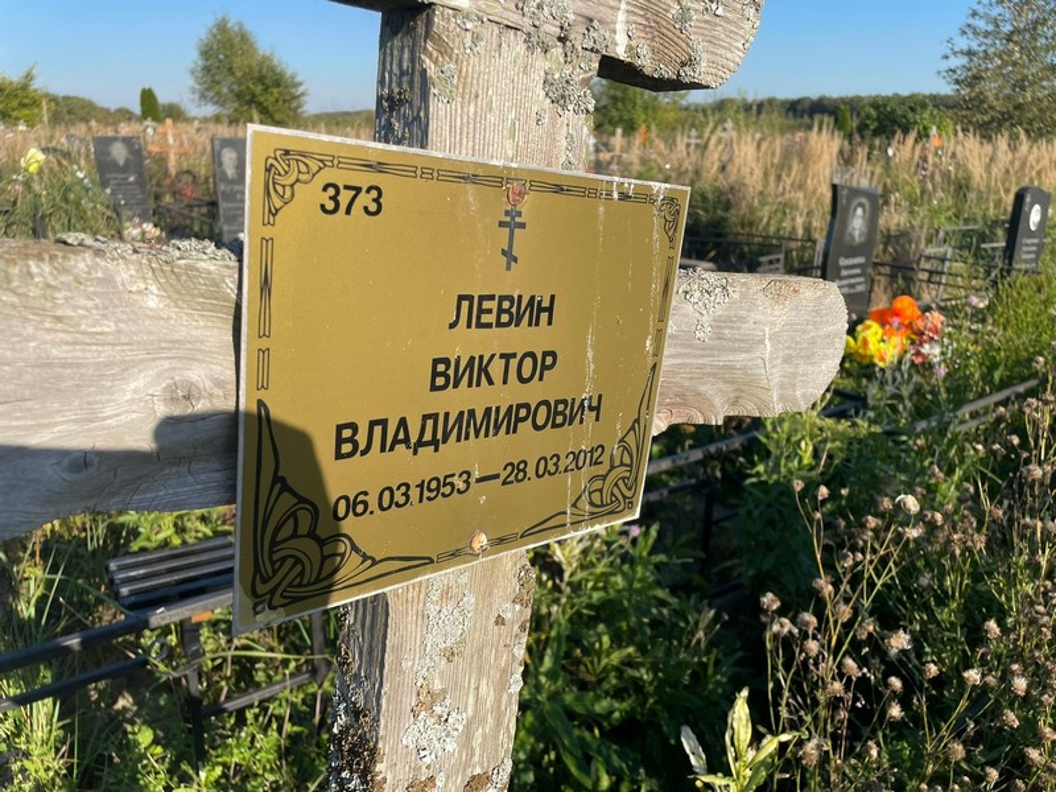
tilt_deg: -24.6
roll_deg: +3.0
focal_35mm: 26
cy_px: 396
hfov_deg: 67.3
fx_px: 793
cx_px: 528
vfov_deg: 53.1
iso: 32
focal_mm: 4.2
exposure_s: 1/2257
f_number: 1.6
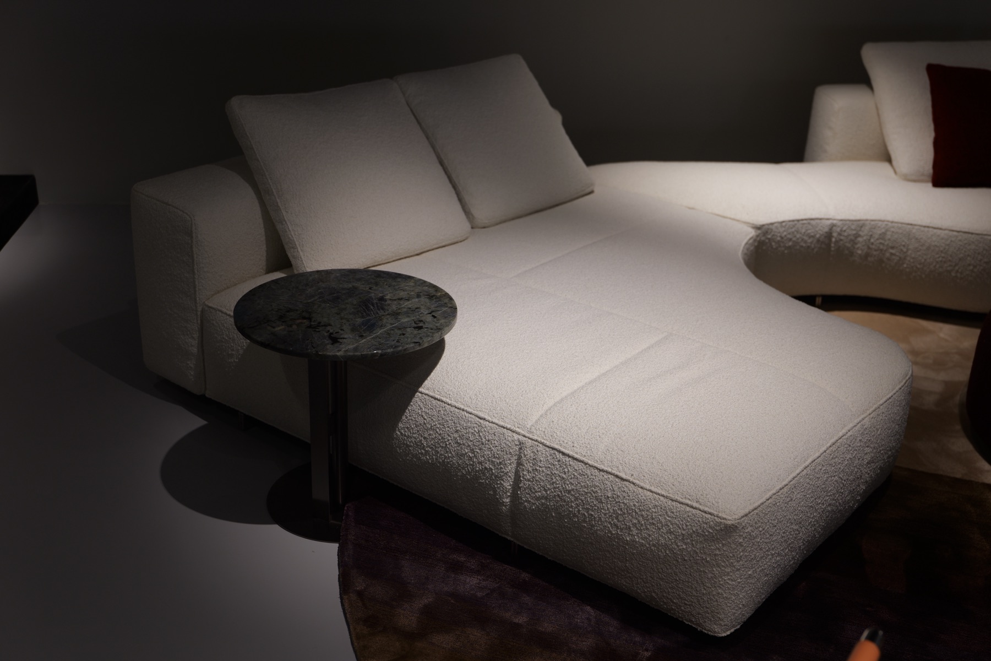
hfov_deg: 47.4
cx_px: 496
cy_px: 330
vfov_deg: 32.6
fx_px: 1129
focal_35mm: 41
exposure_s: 1/50
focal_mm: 41
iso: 125
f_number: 2.8
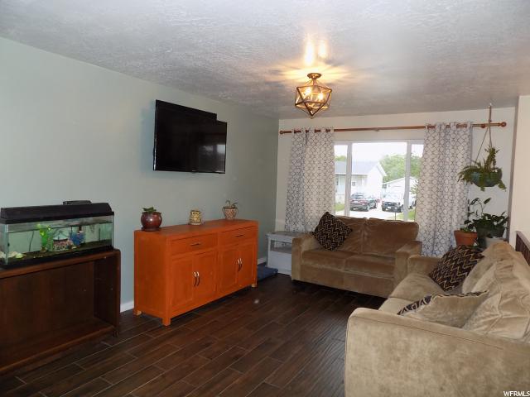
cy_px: 198
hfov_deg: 73.9
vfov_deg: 58.9
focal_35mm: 23
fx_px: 352
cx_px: 265
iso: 250
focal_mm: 4
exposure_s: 1/30
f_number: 3.1
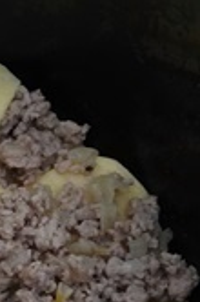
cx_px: -198
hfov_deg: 8.0
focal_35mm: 163
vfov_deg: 12.6
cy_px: 187
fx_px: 1364
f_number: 10
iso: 4000
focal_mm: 30
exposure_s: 1/20
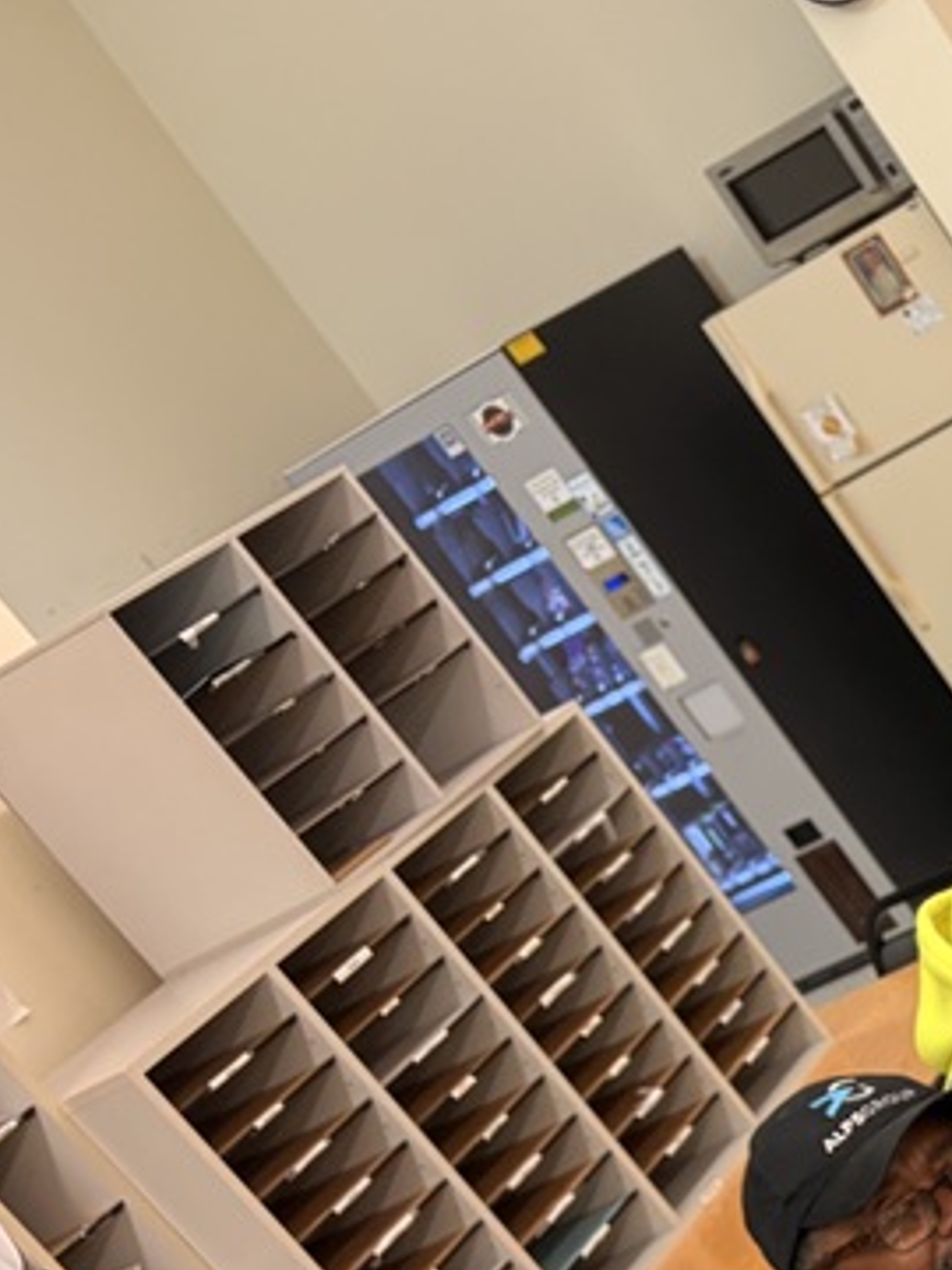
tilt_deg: -21.8
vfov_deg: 25.8
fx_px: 2714
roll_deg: +31.2
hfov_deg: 16.4
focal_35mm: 74
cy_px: 1027
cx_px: 1756
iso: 125
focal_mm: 5.96
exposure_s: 1/60
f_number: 1.6
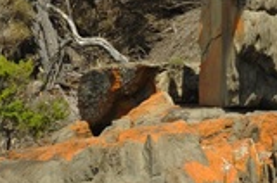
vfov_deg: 2.9
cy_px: -81
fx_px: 3594
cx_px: 854
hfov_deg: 4.2
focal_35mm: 468
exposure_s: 1/160
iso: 250
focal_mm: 50
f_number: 6.3
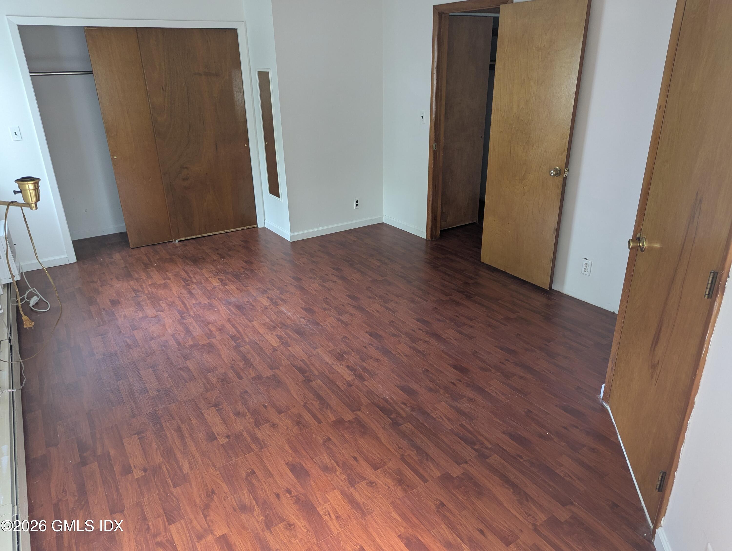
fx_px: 508
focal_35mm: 24
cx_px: 366
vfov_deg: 56.9
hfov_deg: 71.5
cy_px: 276
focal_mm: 6.81
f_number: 1.85
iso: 151
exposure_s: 1/23.8
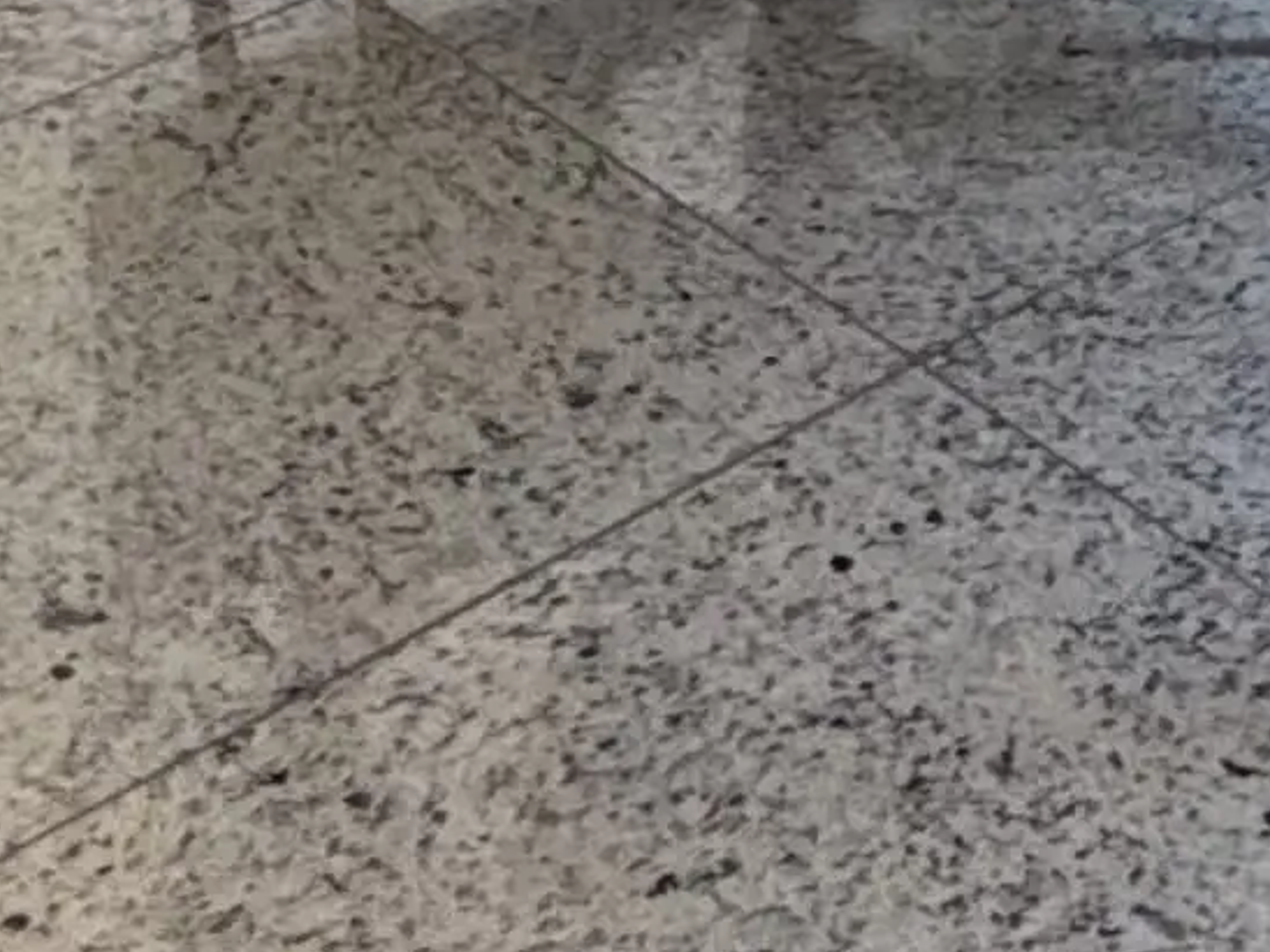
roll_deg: +1.0
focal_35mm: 103
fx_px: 3779
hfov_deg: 18.8
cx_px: 1112
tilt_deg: -4.9
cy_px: -1570
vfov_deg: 11.2
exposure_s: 1/120
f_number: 2.2
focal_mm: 2.22
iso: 320
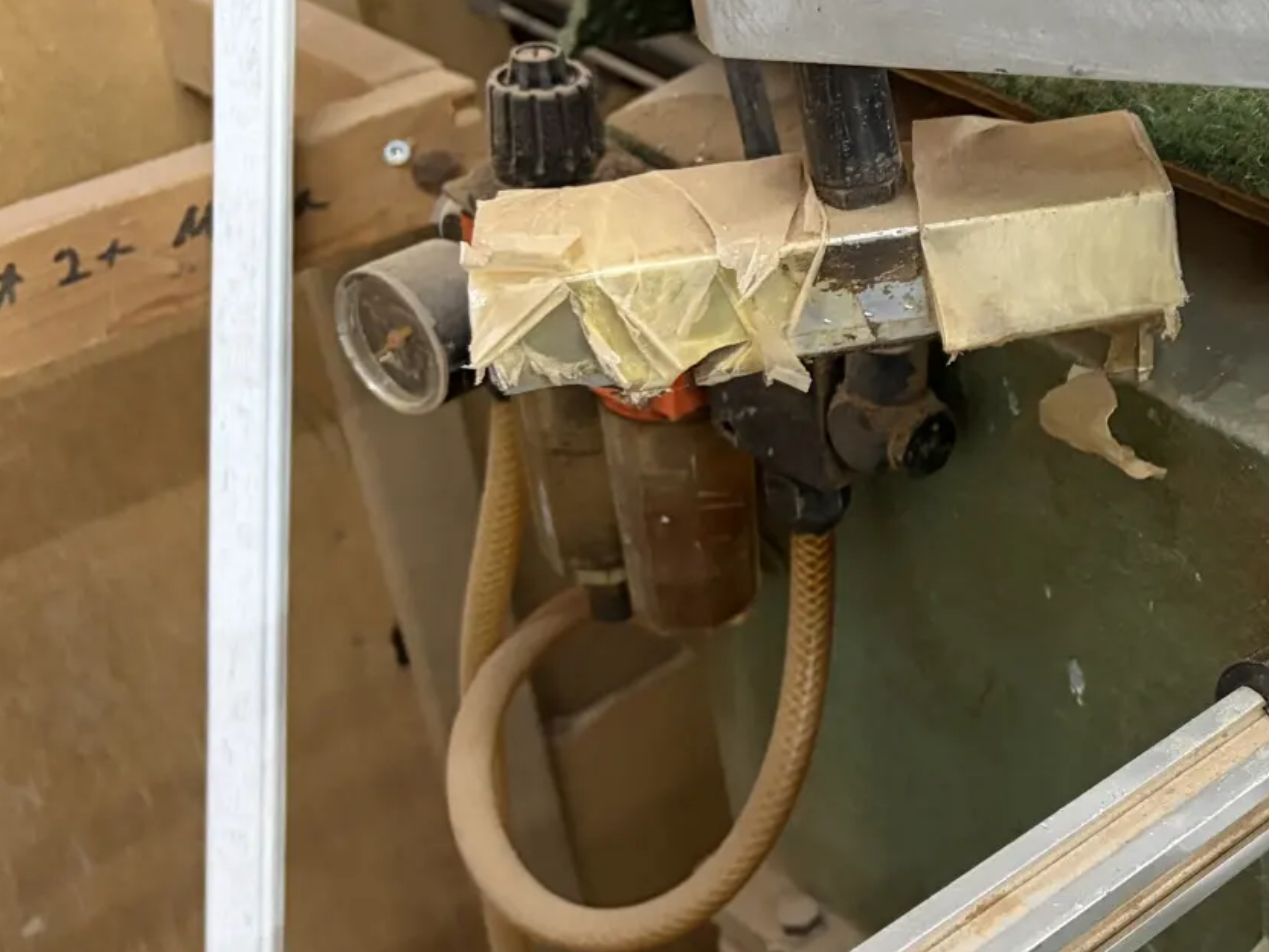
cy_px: 386
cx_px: 1429
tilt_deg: -29.8
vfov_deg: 24.4
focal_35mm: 60
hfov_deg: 28.8
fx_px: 2200
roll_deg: +1.2
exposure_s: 1/50
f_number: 1.6
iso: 320
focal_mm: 5.96
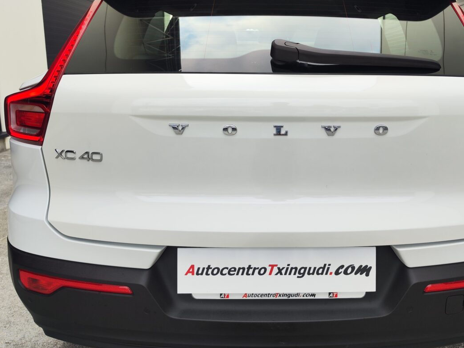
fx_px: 415
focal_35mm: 31
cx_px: 283
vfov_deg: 45.3
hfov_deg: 57.8
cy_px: 148
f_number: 1.69
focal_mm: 7.01
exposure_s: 1/100
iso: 51
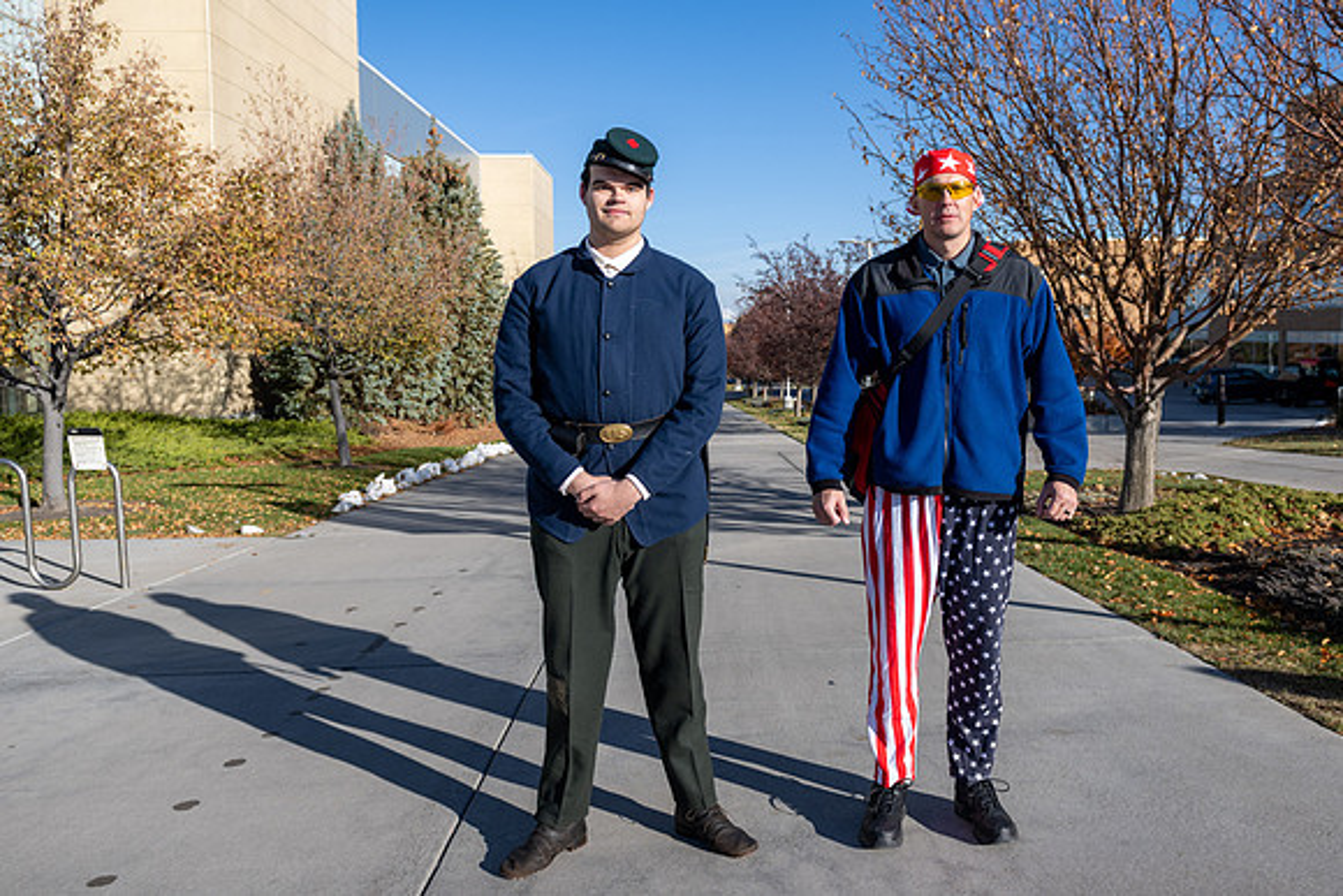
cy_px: 416
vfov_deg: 45.0
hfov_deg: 63.5
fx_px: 1081
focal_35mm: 29
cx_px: 740
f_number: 4
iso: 160
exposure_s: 1/1250
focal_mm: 24
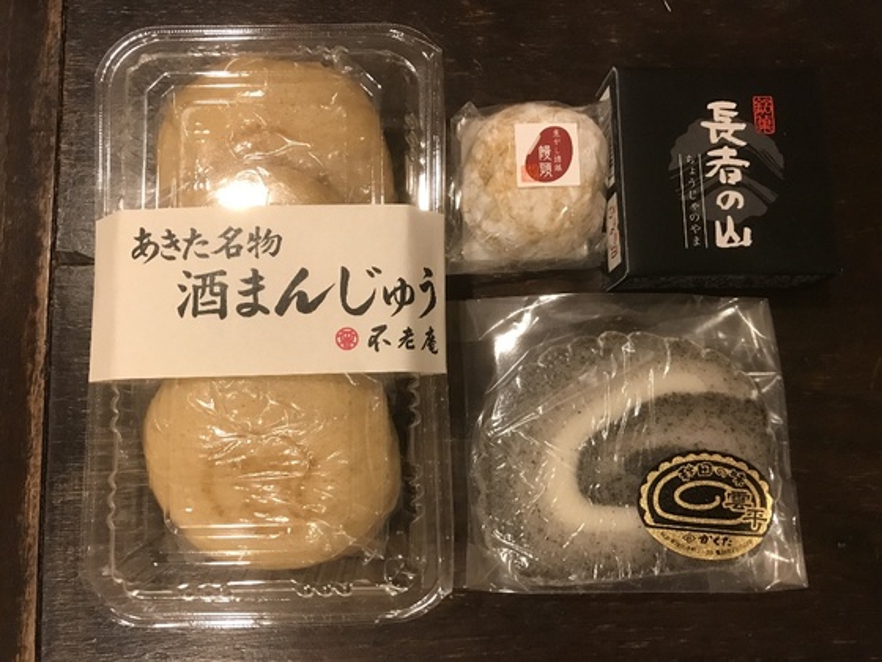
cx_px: 441
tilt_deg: -81.4
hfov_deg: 63.4
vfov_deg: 49.7
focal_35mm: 28
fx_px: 713
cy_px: 331
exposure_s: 1/17
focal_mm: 3.99
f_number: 1.8
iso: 100
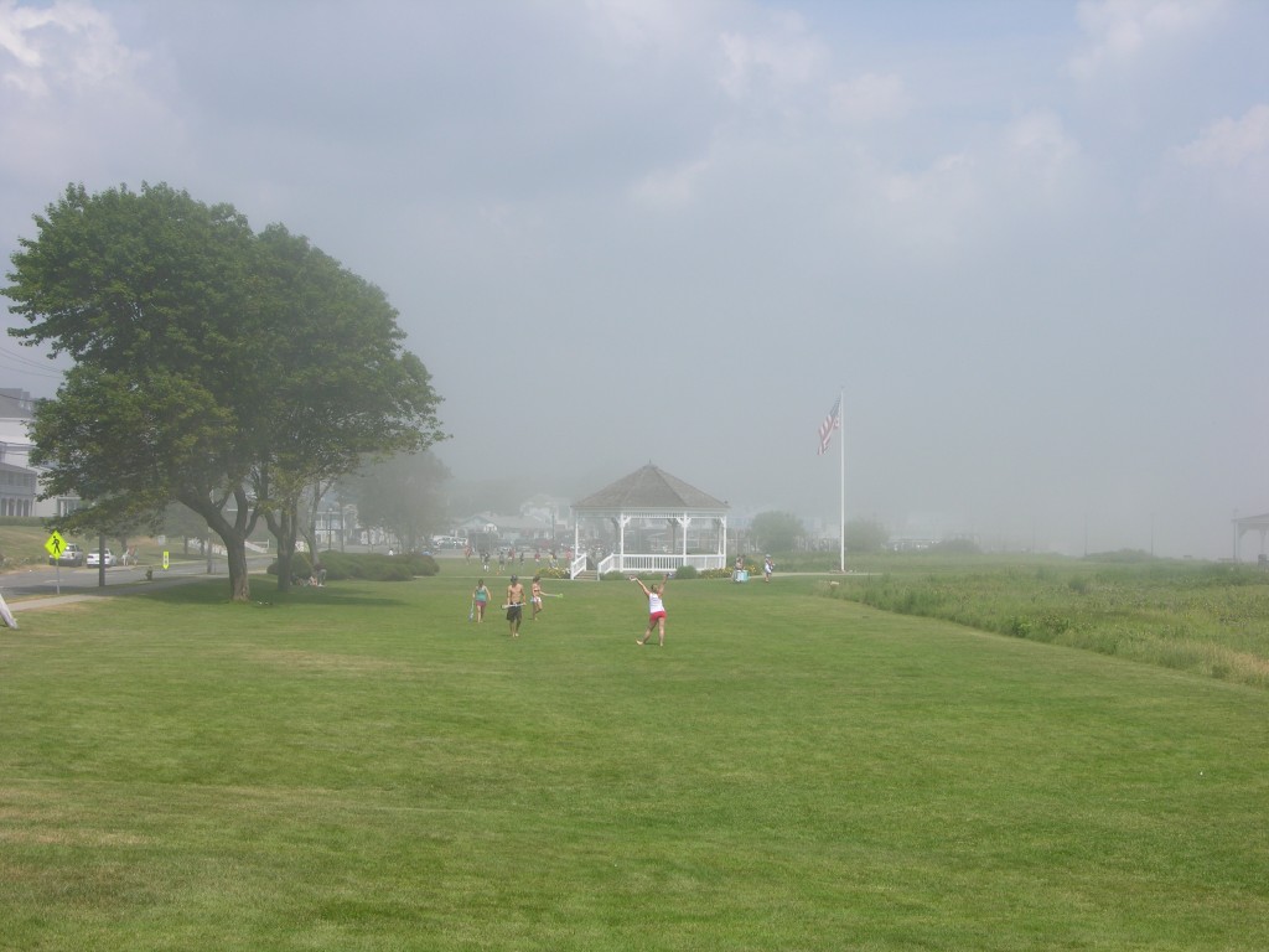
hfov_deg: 35.5
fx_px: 1980
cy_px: 476
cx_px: 634
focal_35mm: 54
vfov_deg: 27.0
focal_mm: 13.7
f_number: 5.5
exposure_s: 1/307
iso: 50
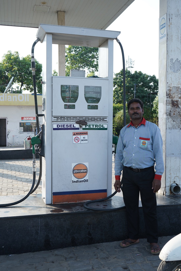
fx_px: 279
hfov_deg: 35.9
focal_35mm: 37
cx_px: 90
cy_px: 136
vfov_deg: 51.9
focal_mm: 37
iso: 100
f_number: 7.1
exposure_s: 1/60
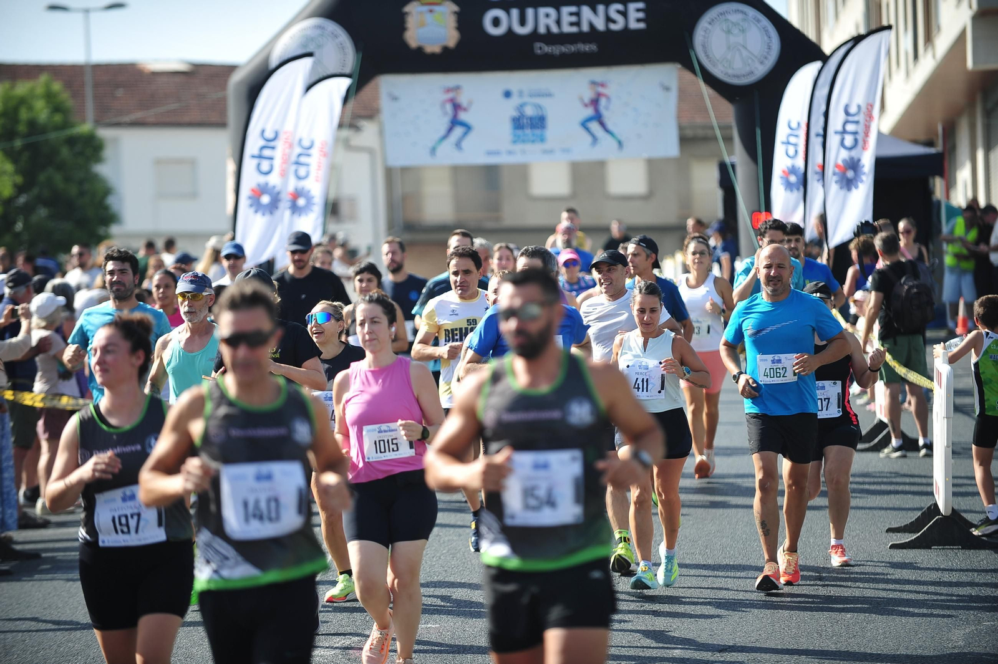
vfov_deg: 8.1
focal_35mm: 170
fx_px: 4710
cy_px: 332
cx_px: 499
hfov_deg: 12.1
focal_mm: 170
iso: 160
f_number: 2.8
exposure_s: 1/1000
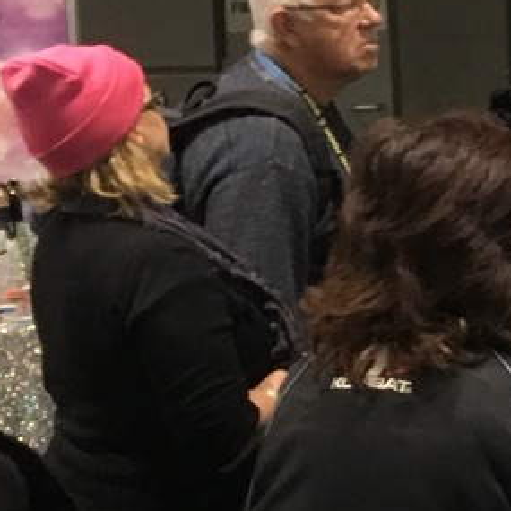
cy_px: 86
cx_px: 1033
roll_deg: +0.5
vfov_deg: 13.8
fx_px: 2104
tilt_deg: -2.9
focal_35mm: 126
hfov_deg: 12.2
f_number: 2.2
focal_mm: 4.15
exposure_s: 1/20
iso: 200
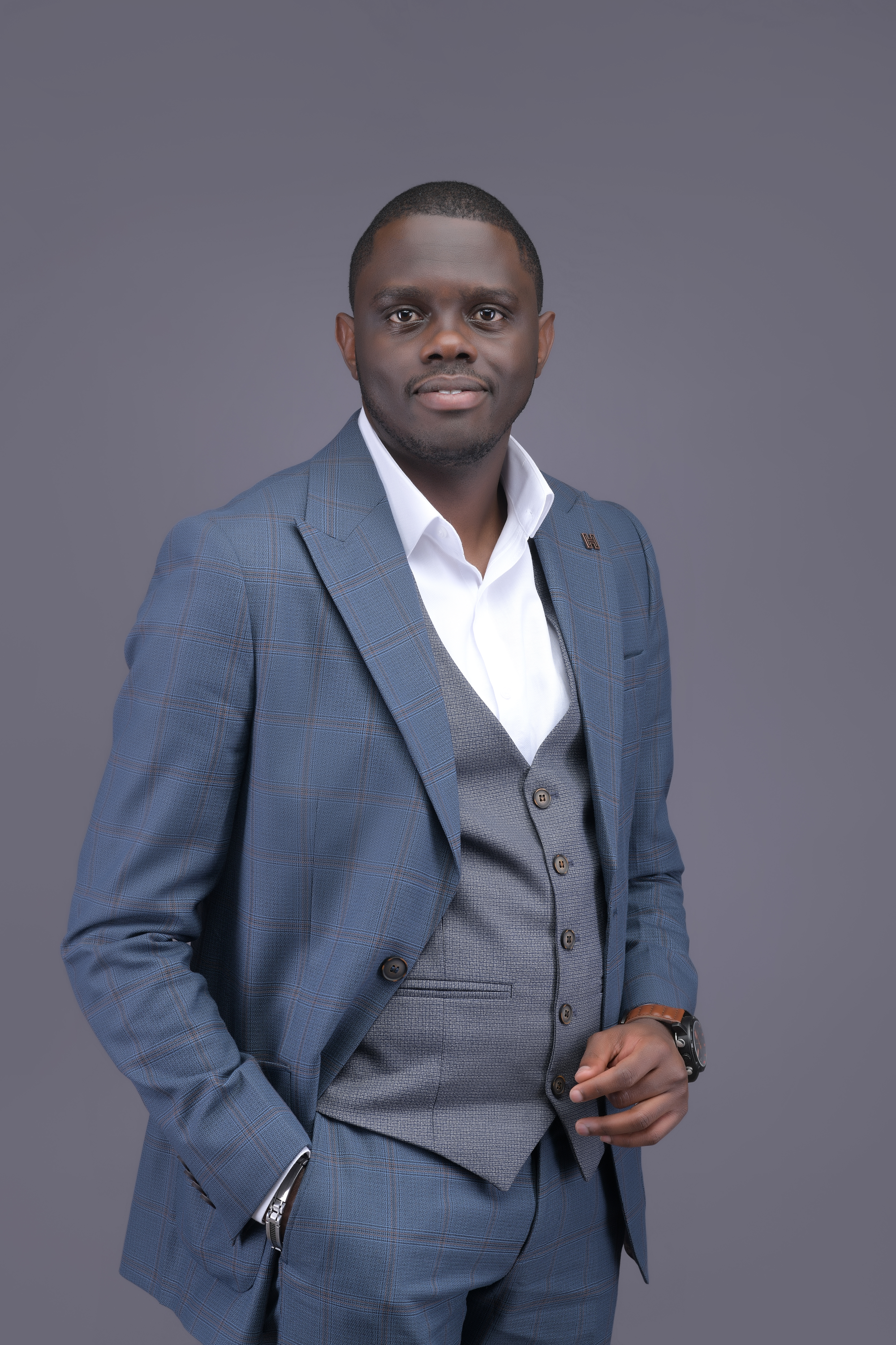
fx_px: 3173
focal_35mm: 85
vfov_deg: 23.9
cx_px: 448
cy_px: 672
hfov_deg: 16.1
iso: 100
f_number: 10
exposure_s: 1/200
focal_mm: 85
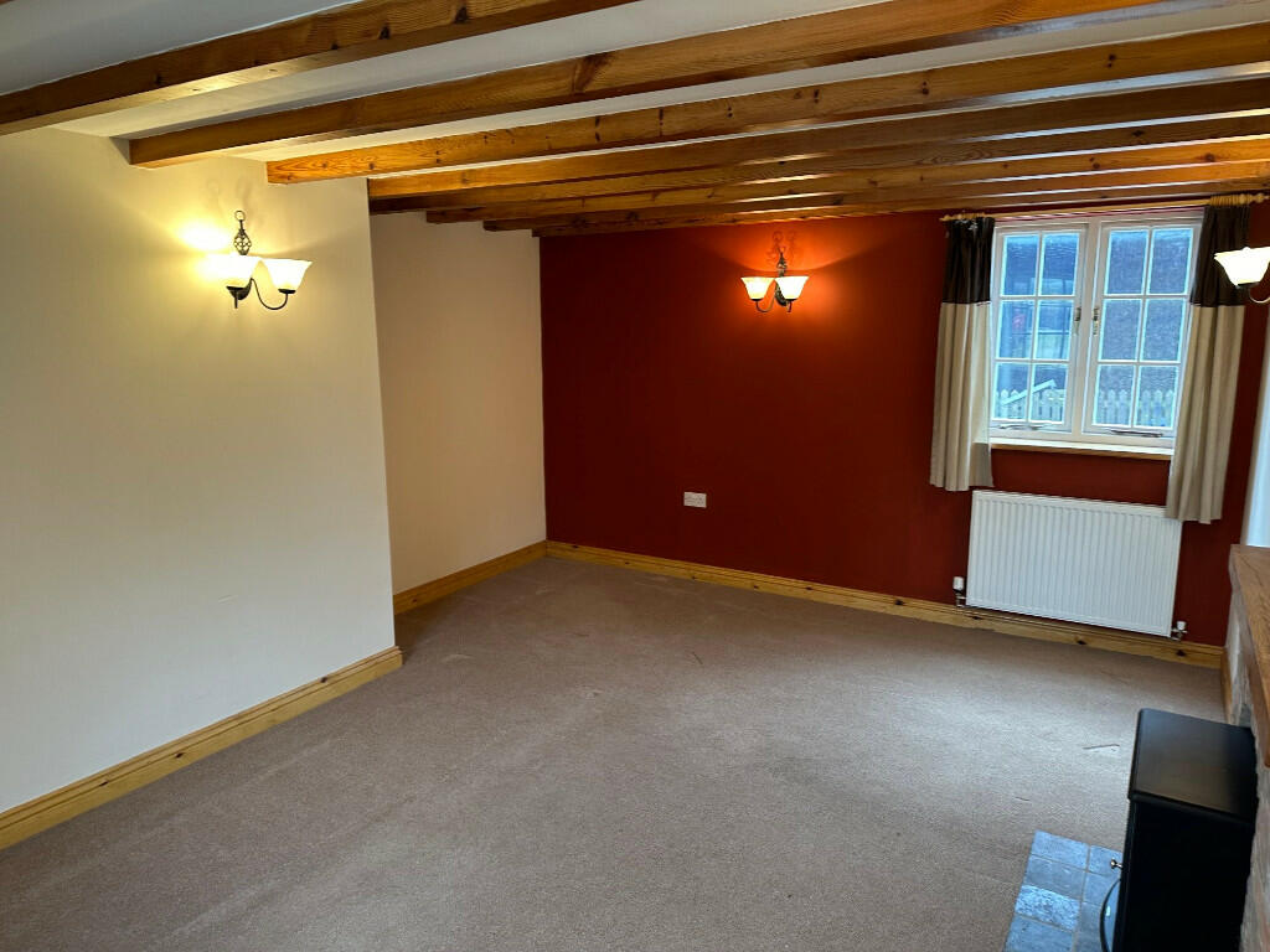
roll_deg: +0.6
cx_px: 635
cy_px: 476
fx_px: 881
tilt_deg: -12.0
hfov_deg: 71.6
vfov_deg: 56.8
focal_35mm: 24
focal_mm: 6.86
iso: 160
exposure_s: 1/50
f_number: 1.78
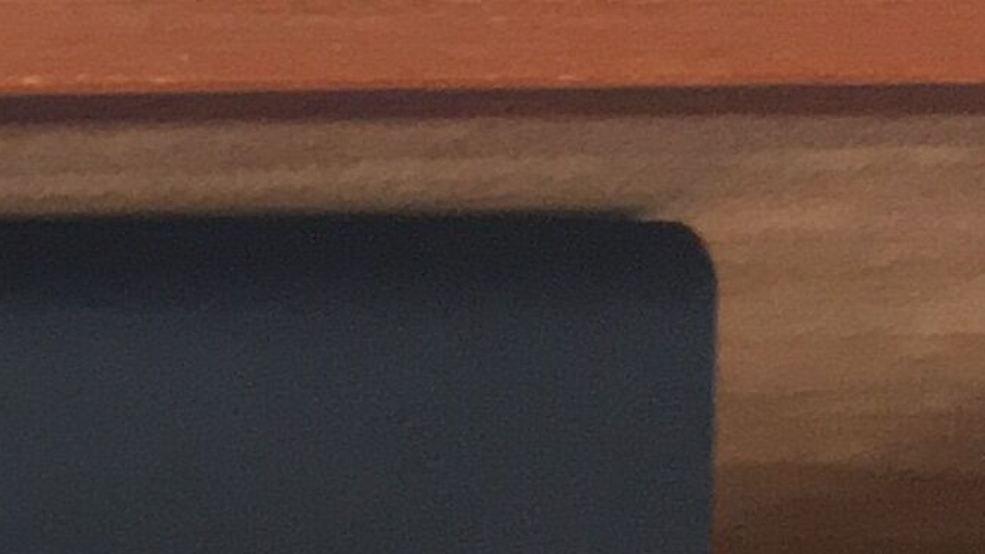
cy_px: 2032
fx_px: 5015
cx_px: -1860
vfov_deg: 5.6
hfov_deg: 9.2
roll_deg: +0.1
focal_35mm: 192
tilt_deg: -2.4
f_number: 2.2
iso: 100
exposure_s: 1/33
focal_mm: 4.15
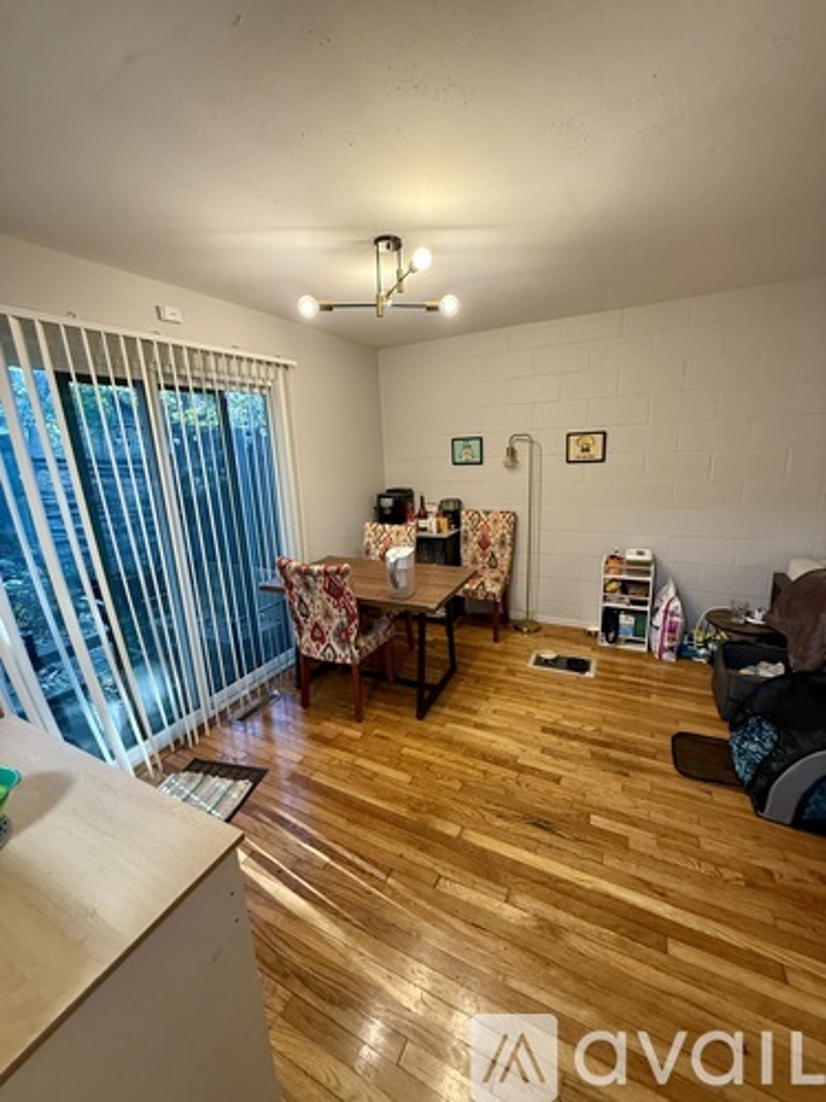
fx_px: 445
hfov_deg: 85.7
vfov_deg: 102.1
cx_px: 413
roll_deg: +2.7
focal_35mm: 14
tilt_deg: -11.1
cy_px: 551
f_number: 2.2
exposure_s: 1/60
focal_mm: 2.22
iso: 250
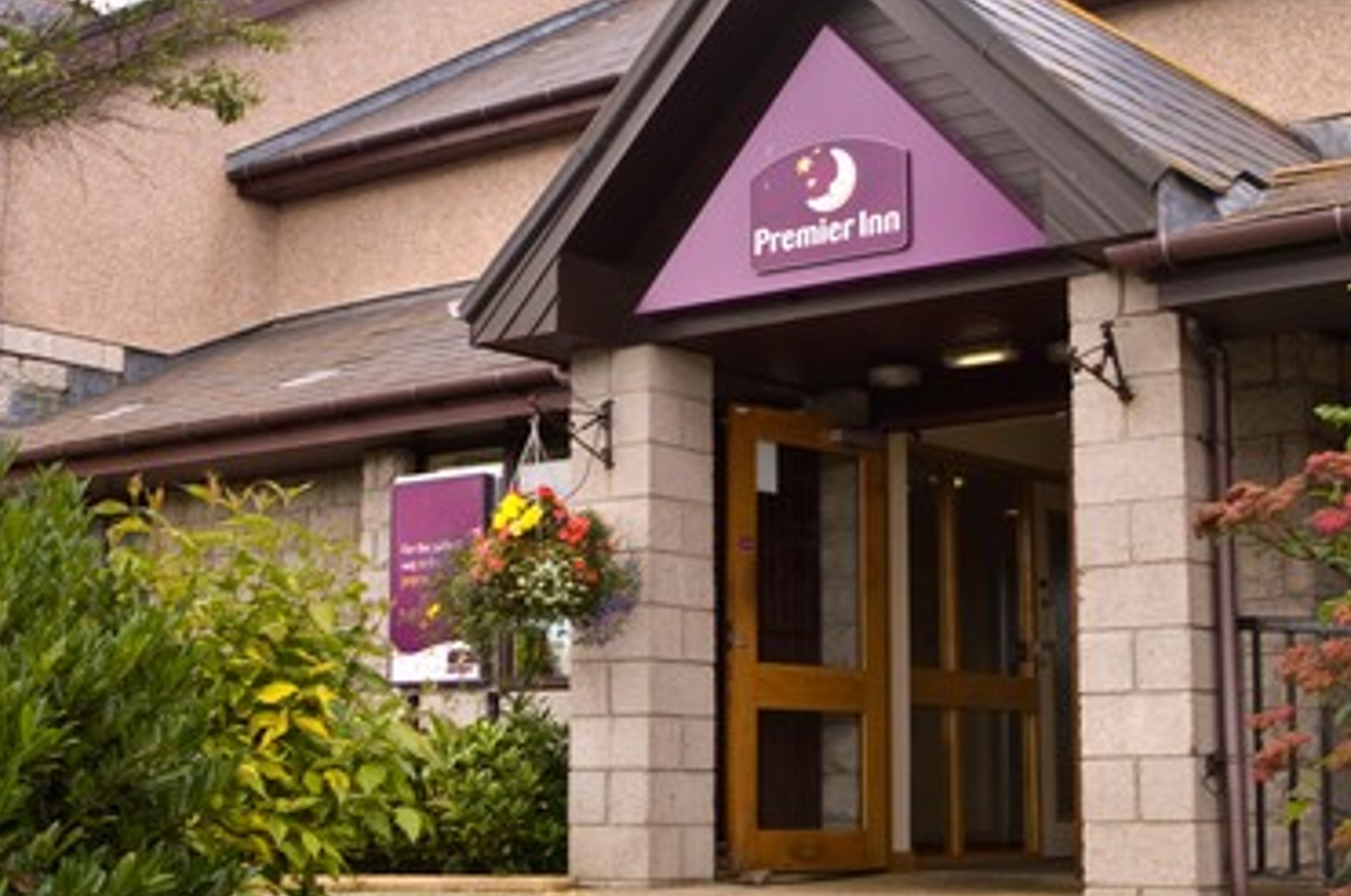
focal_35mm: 58
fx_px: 2173
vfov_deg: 23.3
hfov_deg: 34.5
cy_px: 430
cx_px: 590
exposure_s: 1/40
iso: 200
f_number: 10
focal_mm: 28
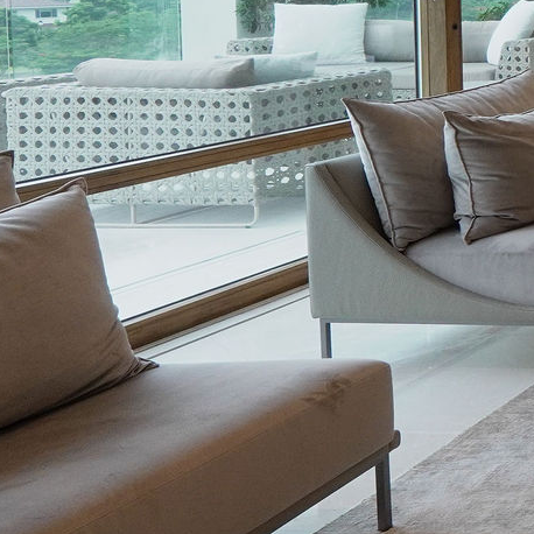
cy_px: -2
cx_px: 1144
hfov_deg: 17.5
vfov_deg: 28.2
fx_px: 995
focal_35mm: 57
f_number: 6.3
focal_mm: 10
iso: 800
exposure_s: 1/40
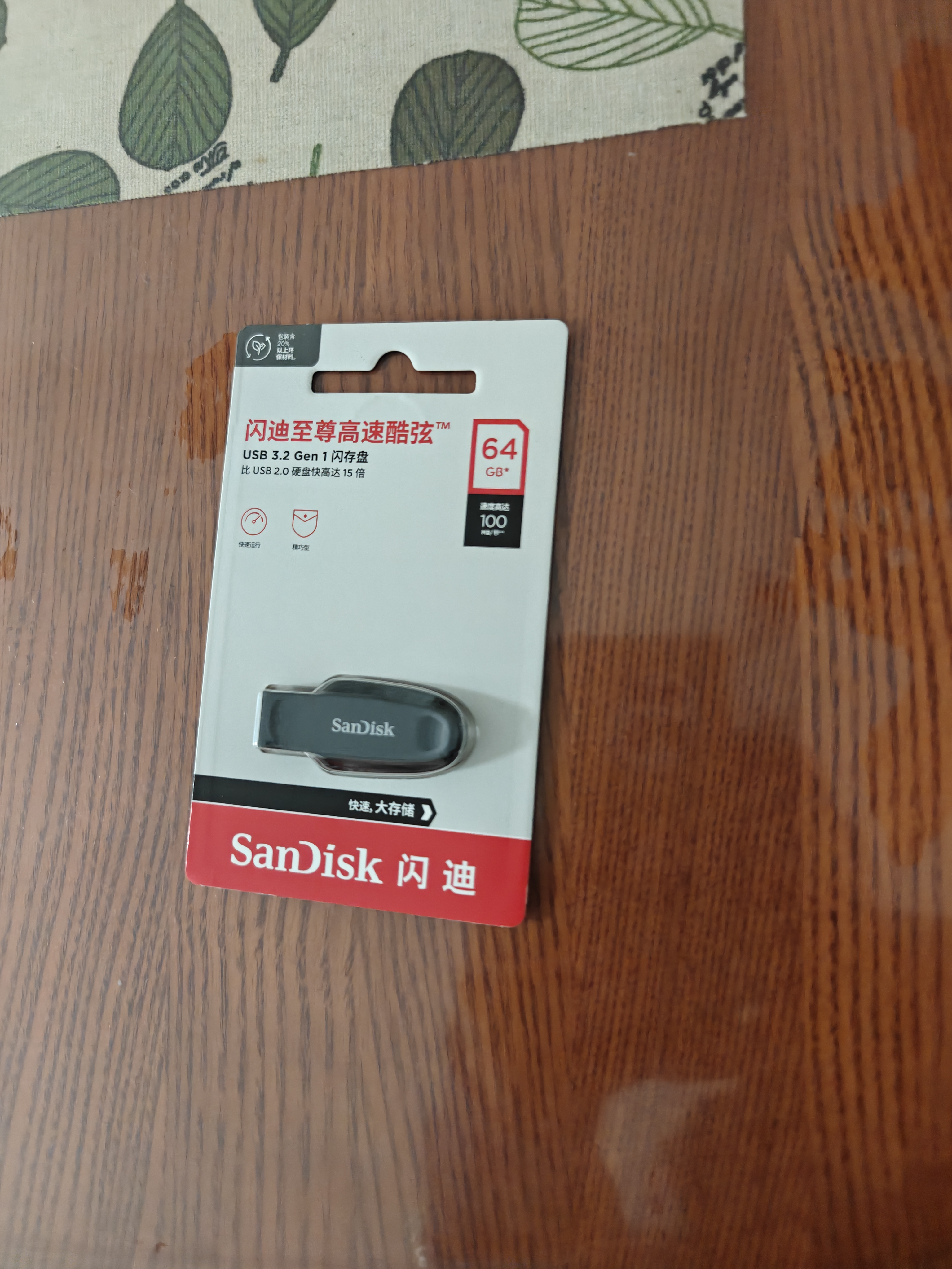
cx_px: 476
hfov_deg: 58.9
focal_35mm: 23
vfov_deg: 73.9
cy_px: 634
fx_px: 843
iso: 2500
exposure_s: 1/135
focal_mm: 6.06
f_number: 1.6
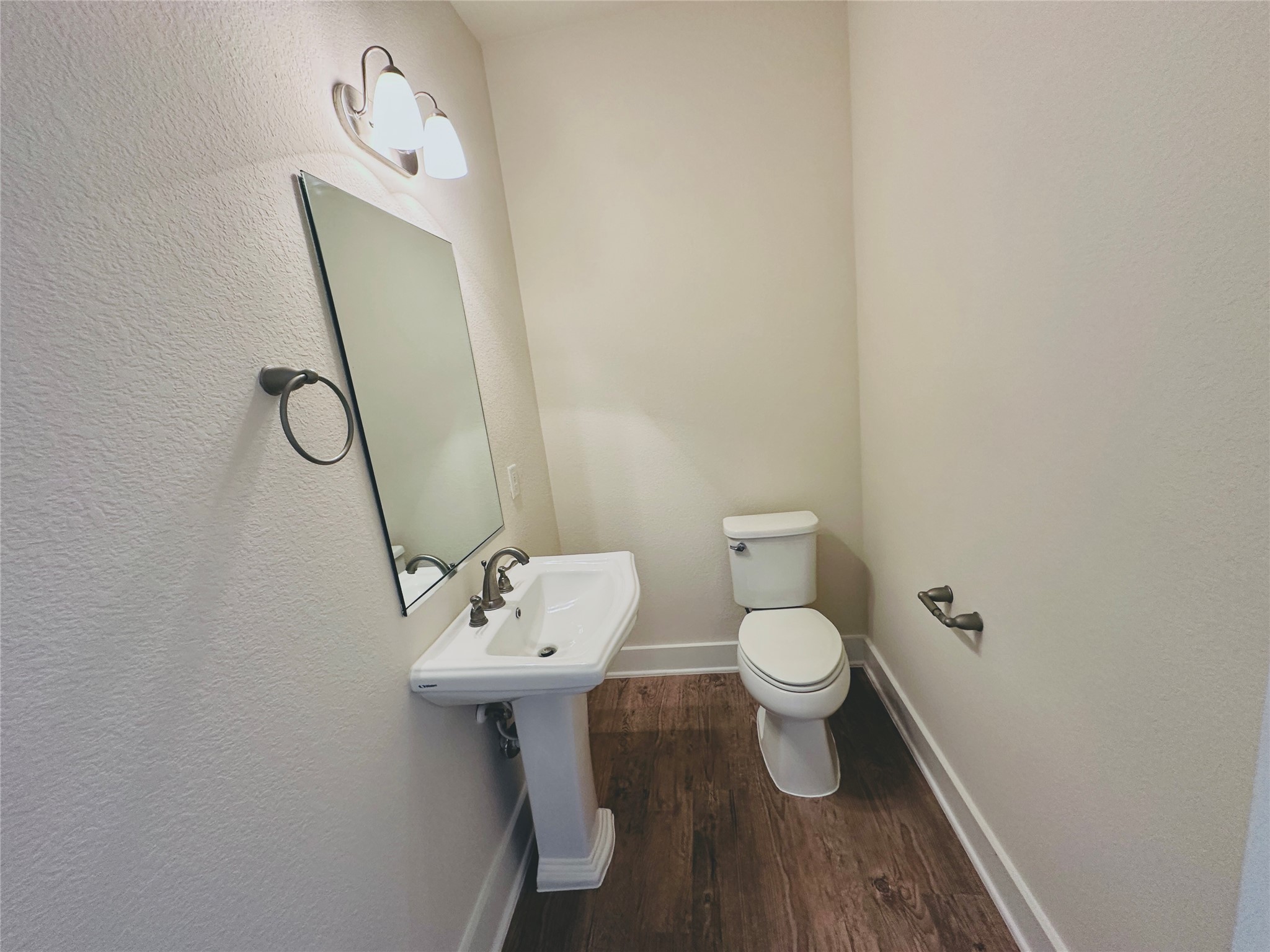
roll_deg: +7.7
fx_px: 514
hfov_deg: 102.1
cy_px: 476
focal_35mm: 14
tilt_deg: -11.6
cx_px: 635
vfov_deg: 85.7
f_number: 2.2
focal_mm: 2.22
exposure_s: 1/60
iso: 200
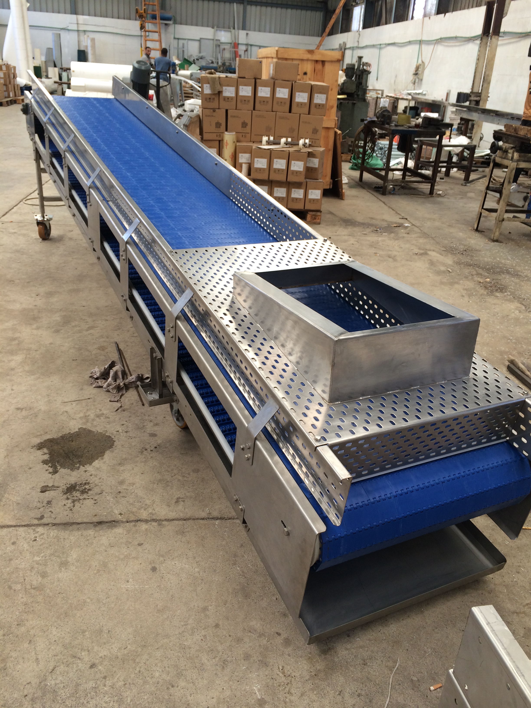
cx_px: 266
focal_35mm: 30
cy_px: 354
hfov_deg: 46.8
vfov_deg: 60.0
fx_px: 614
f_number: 2.2
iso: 50
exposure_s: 1/60
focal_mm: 4.12
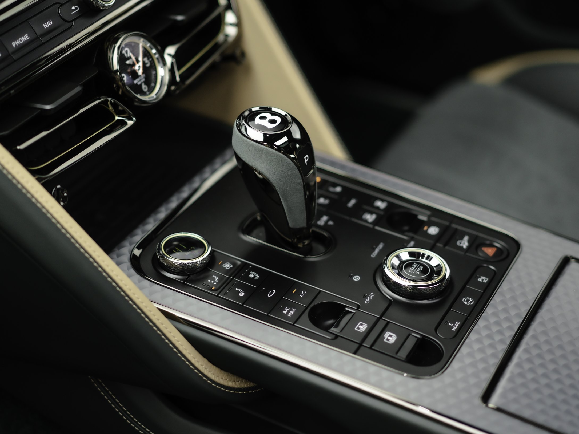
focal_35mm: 73
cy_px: 182
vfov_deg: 20.2
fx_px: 1221
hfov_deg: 26.7
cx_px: 326
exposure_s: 1/500
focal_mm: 55
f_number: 1.8
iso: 800
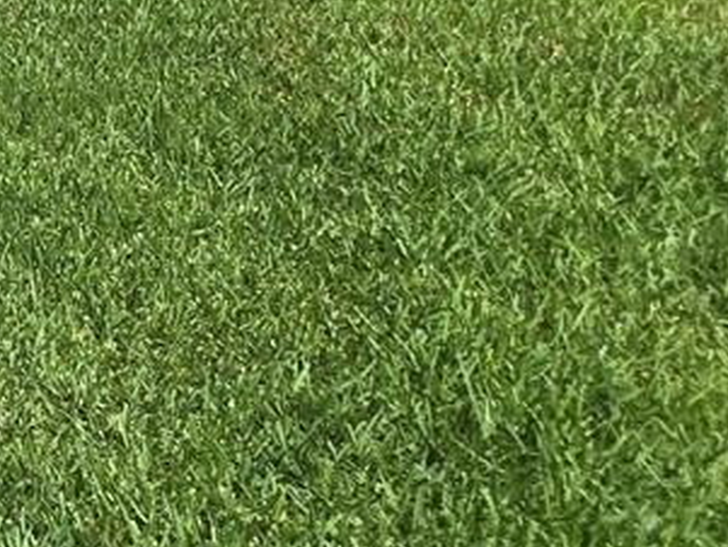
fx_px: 1452
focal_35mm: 69
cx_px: -1100
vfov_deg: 18.8
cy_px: -274
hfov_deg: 14.4
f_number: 2.2
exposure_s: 1/3945
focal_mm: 2.2
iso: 50
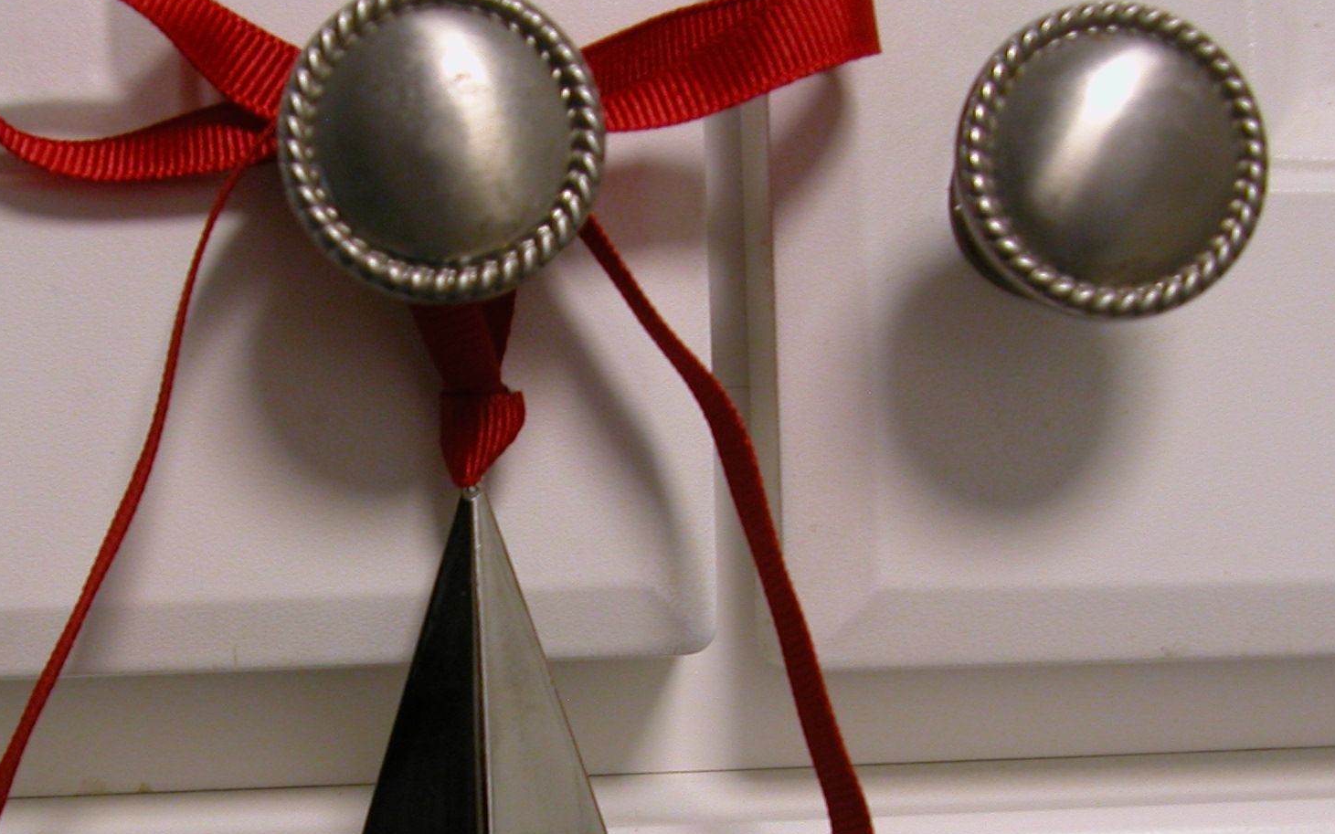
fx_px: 2365
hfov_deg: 31.3
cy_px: 748
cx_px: 477
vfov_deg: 19.6
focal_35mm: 65
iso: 100
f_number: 2.8
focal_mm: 8.9
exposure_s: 1/11.5
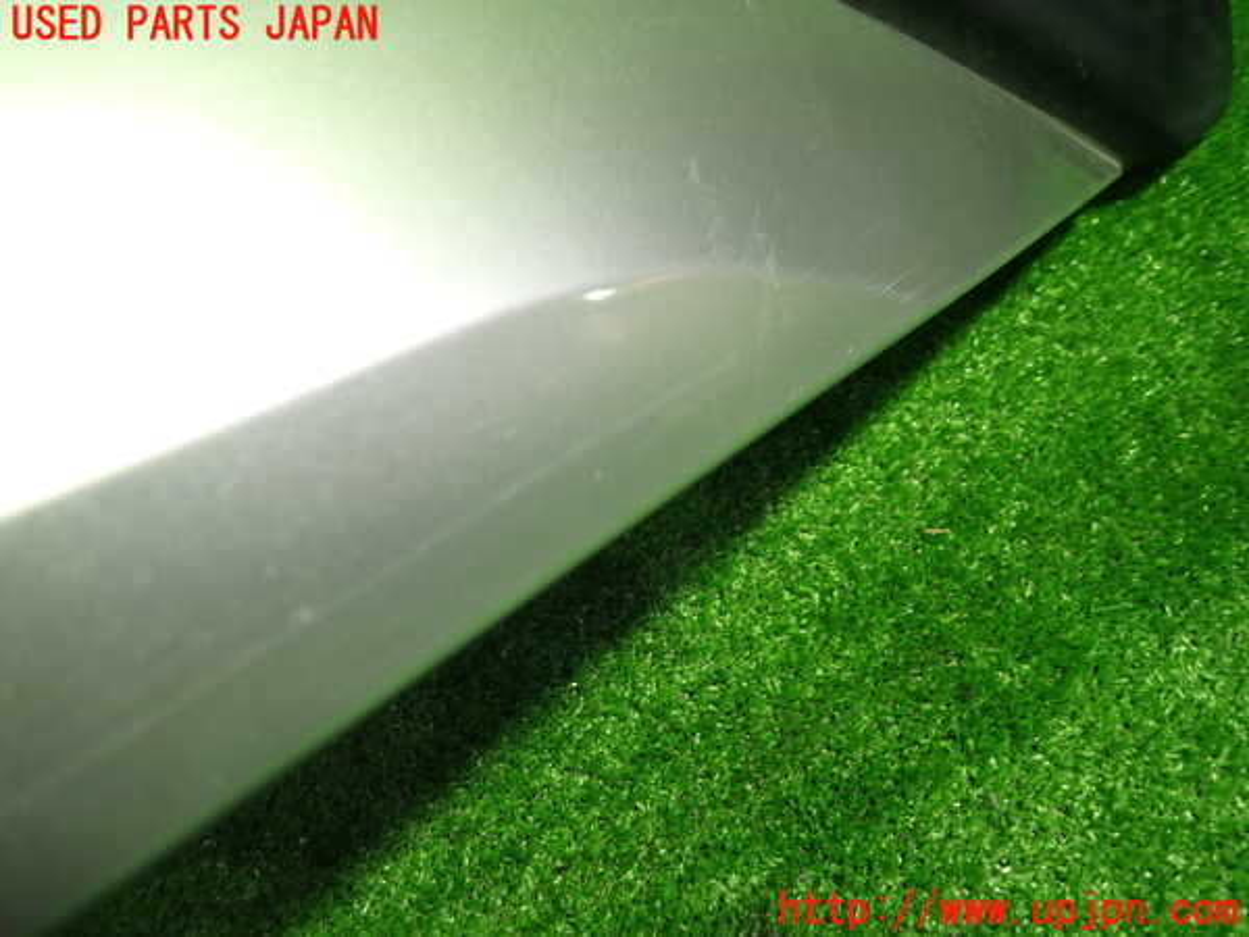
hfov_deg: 69.4
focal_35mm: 25
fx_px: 902
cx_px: 624
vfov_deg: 54.9
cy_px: 468
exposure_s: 1/40
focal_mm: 4.5
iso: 200
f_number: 2
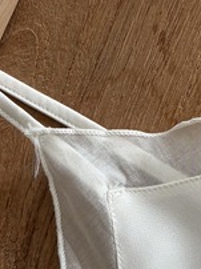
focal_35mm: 129
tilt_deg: -72.2
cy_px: 48
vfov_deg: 15.2
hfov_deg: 11.1
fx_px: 1001
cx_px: 286
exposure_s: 1/122
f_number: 1.6
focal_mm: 5.96
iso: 64
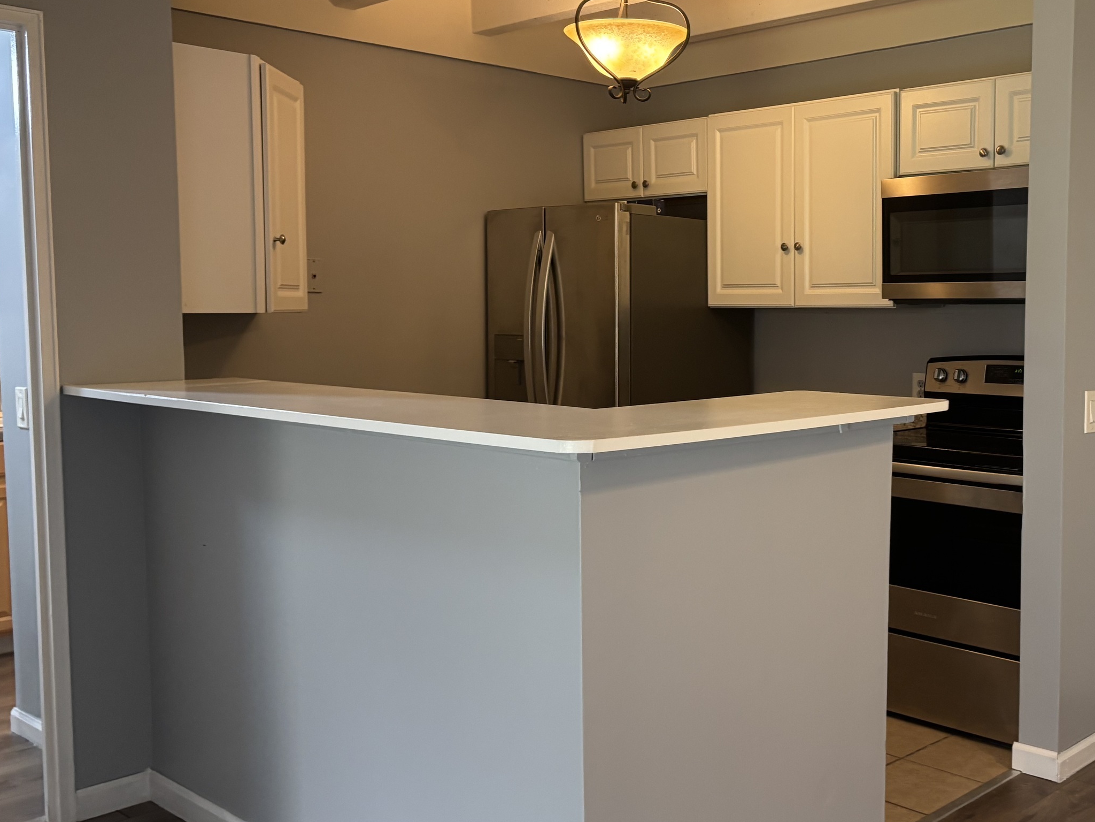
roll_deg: -1.8
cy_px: 395
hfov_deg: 47.1
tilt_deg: -4.9
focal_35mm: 39
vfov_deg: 36.8
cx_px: 730
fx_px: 1234
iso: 200
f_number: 1.6
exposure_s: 1/60
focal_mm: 5.96
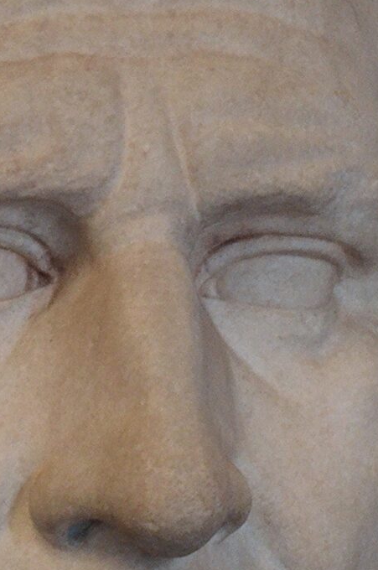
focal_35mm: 593
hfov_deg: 2.3
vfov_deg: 3.5
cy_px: 620
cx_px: -16
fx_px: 9371
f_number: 5.6
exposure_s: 1/30
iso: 2200
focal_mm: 105
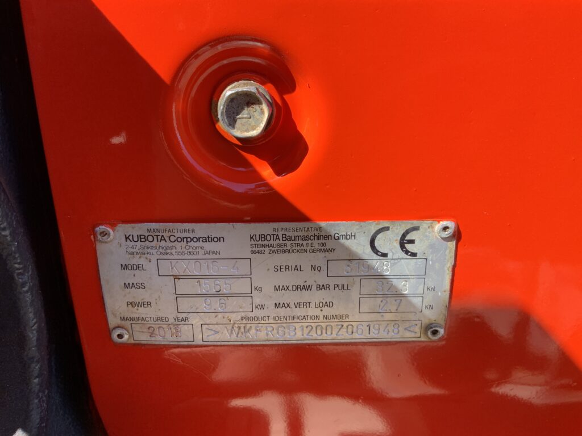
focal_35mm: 29
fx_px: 488
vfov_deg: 48.2
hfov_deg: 61.7
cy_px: 218
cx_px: 291
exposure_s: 1/284
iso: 16
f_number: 1.8
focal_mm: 3
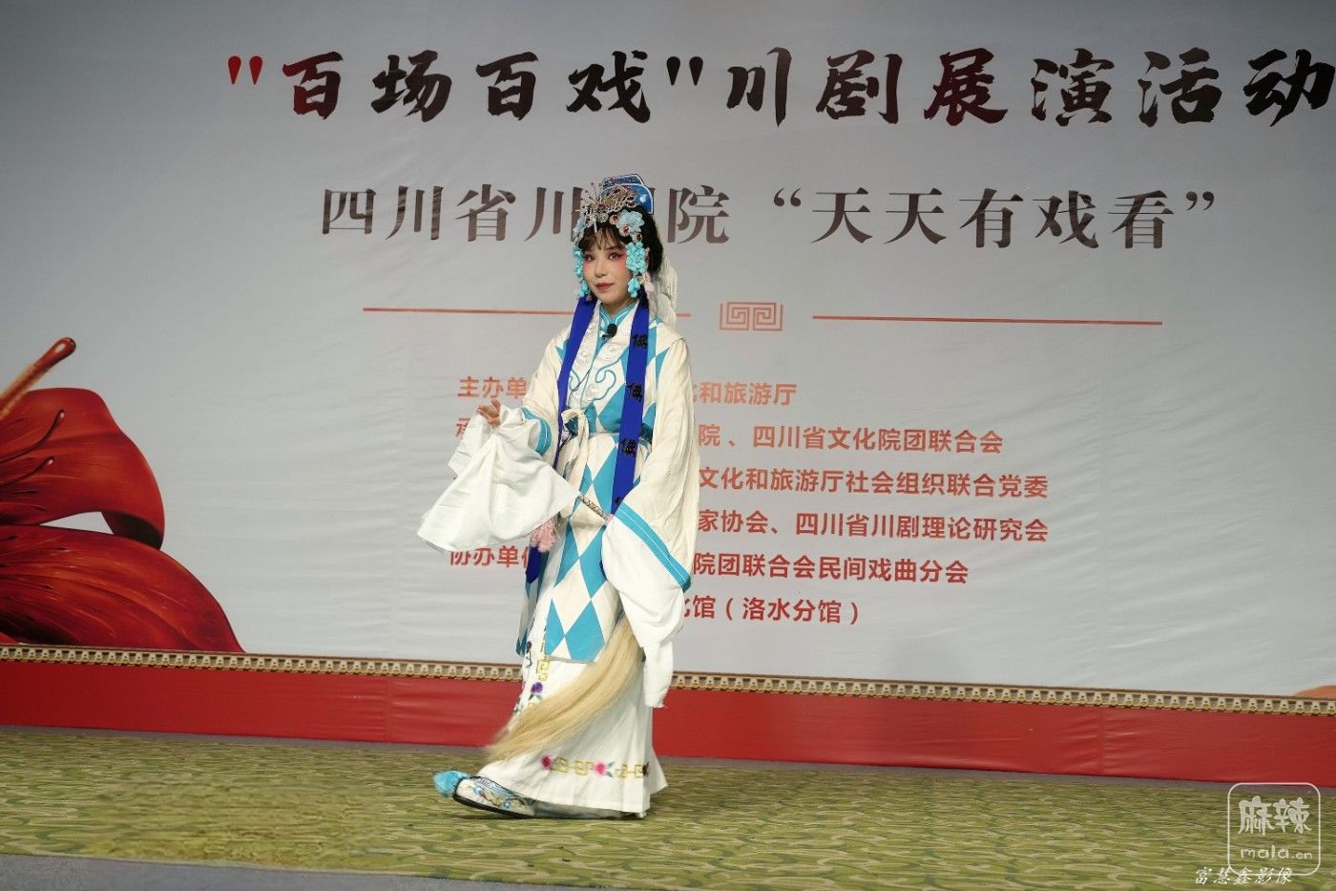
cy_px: 446
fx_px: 1410
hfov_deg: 50.7
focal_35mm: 38
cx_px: 668
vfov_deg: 35.0
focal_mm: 38
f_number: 4
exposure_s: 1/160
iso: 320
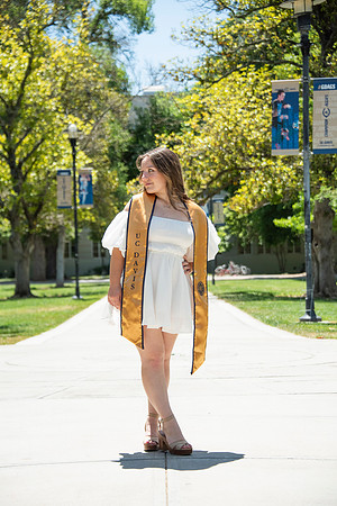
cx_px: 168
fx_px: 1292
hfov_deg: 14.9
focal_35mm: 92
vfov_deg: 22.1
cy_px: 253
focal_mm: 92
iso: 500
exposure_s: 1/2000
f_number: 5.6
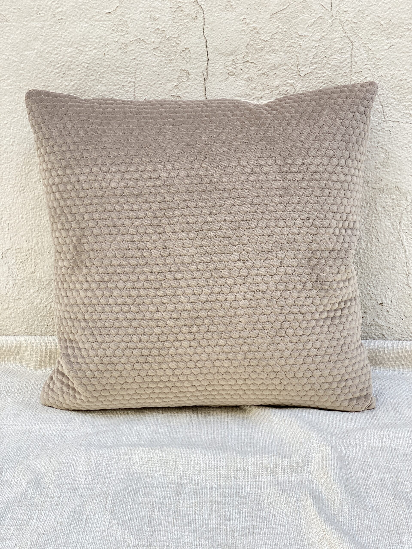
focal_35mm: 52
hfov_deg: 28.0
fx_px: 825
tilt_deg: -17.9
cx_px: 206
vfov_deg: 36.8
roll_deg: +0.5
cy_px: 274
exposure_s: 1/124
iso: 20
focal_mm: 6
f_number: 2
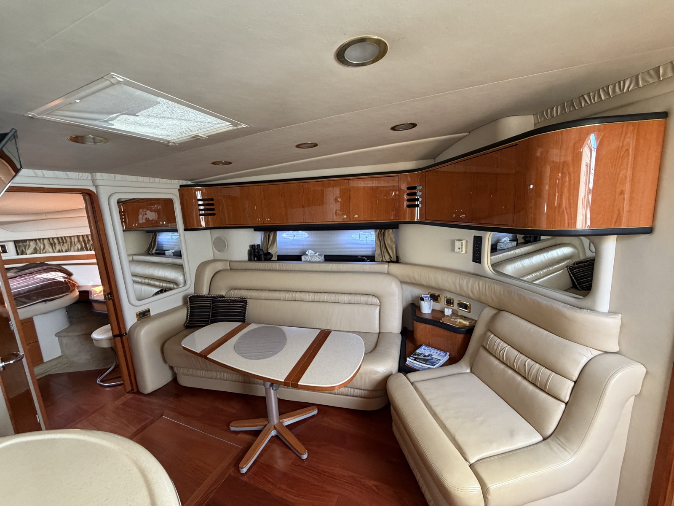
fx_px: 273
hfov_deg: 102.1
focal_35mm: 14
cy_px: 253
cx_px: 337
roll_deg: +3.9
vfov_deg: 85.7
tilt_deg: -8.0
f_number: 2.2
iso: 400
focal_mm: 2.22
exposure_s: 1/60
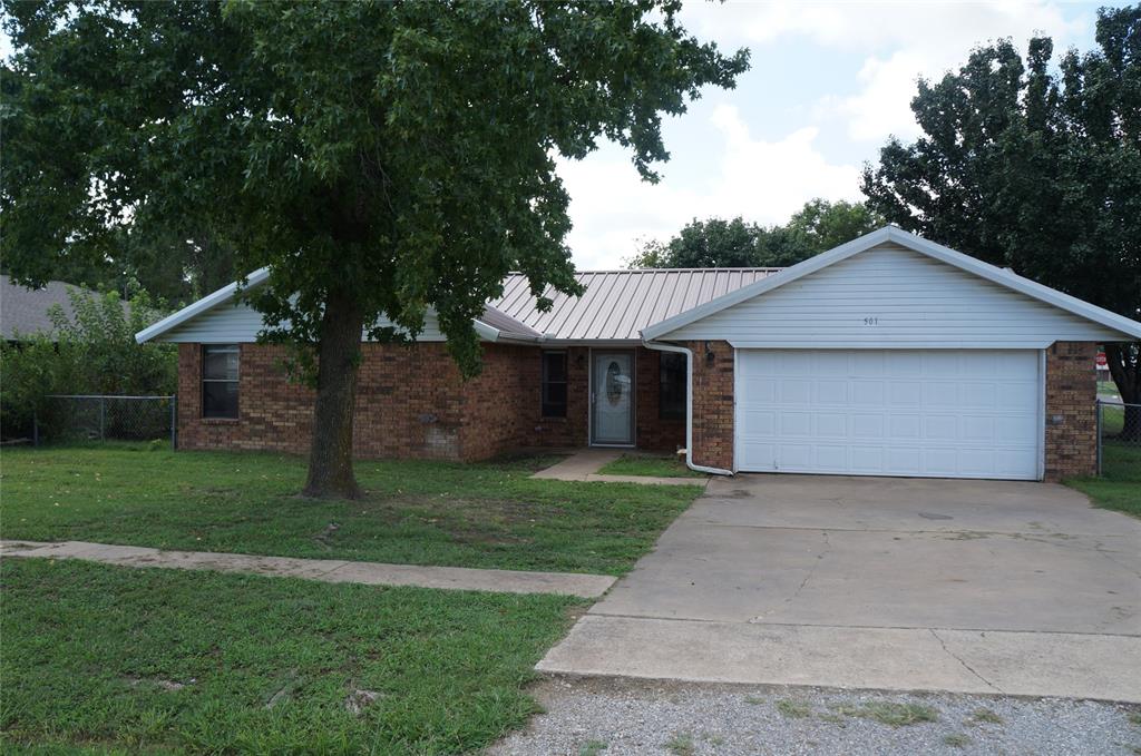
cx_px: 570
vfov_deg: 47.8
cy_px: 378
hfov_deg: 67.5
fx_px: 854
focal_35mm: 27
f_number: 8
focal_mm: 18
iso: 200
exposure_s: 1/250
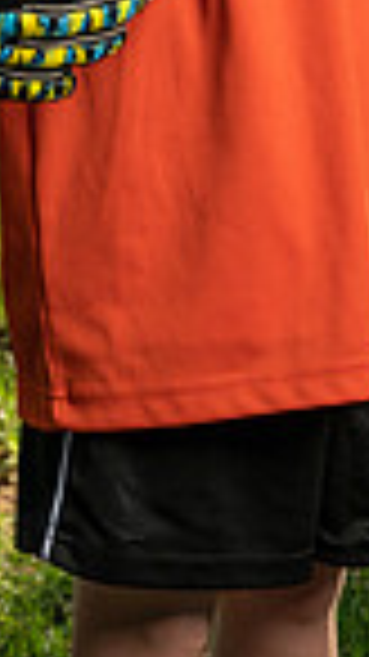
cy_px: -202
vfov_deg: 12.2
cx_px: 243
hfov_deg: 7.1
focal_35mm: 171
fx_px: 2978
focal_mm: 53
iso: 100
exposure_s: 1/160
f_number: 5.6
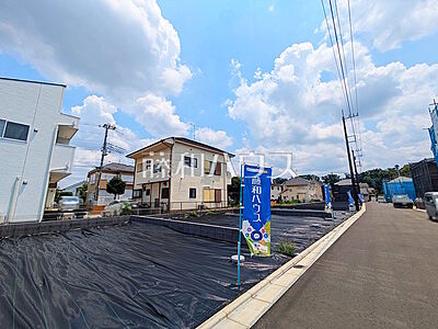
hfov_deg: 102.1
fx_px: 177
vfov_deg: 85.7
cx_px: 219
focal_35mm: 14
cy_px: 164
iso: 48
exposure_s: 1/3205
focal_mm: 1.83
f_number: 2.2
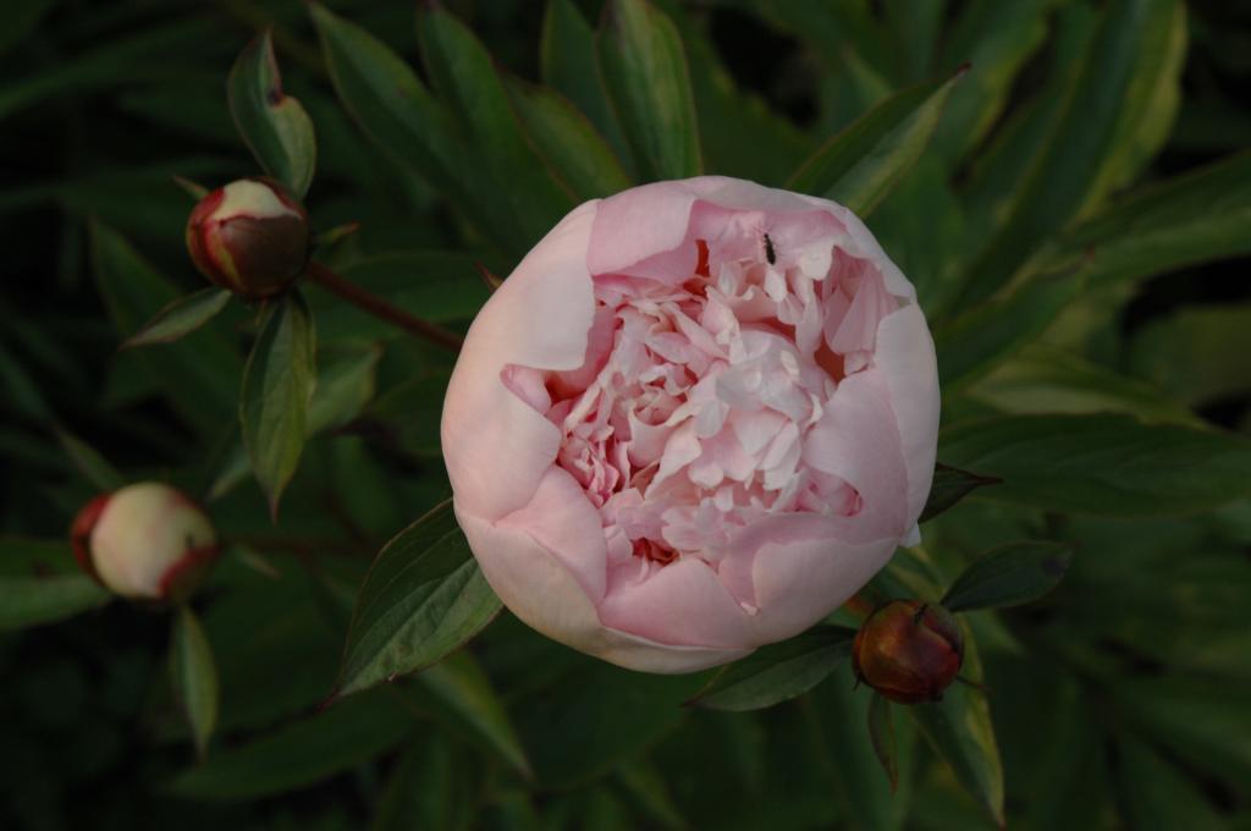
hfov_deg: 22.6
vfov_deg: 15.1
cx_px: 626
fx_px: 3124
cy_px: 416
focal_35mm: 90
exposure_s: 1/60
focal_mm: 60
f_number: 10
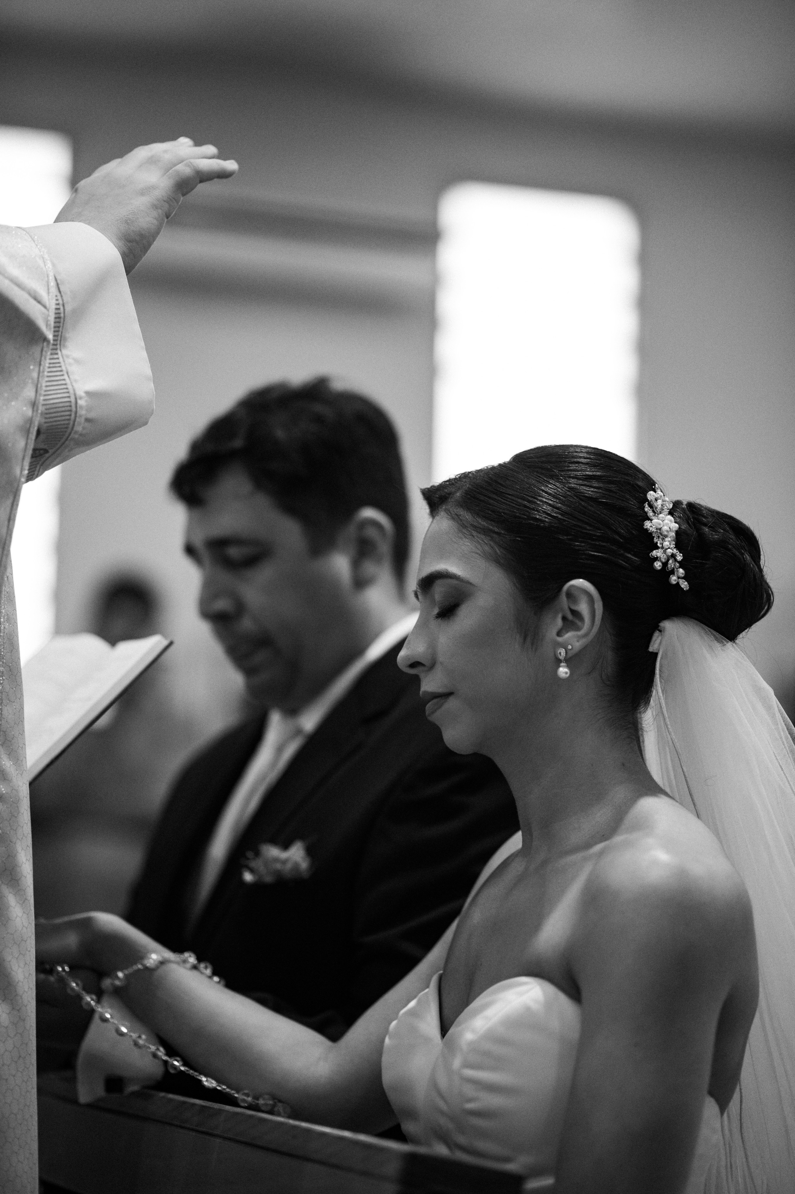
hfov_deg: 16.0
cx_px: 398
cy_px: 597
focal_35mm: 85
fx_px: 2819
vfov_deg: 23.9
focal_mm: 85
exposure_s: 1/320
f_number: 2
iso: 2000
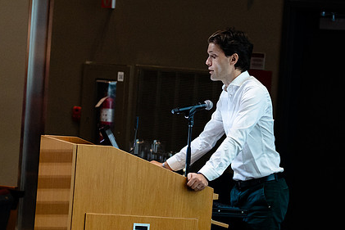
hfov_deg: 11.7
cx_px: 229
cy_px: 105
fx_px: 1678
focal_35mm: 175
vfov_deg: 7.9
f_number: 2.8
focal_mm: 85
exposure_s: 1/200
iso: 4000
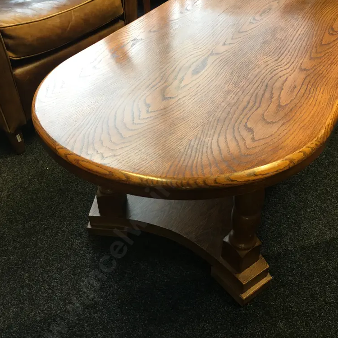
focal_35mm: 35
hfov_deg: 47.2
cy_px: 177
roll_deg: -0.9
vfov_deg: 47.2
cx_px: 172
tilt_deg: -40.4
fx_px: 387
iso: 50
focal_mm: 4.15
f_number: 2.2
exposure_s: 1/17
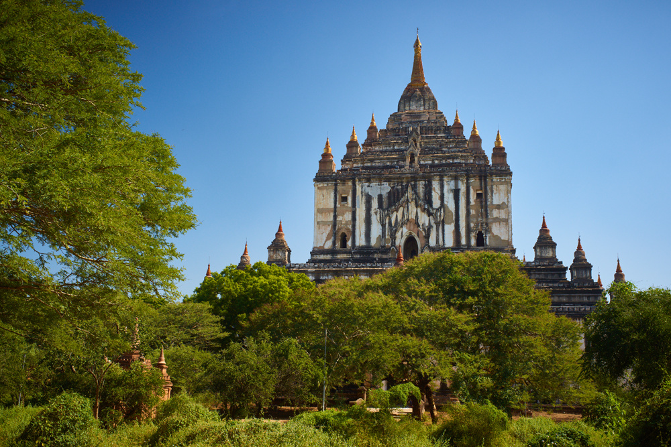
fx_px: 652
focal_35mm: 35
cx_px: 336
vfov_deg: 37.9
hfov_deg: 54.4
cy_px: 224
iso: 200
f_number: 8
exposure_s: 1/125
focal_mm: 35
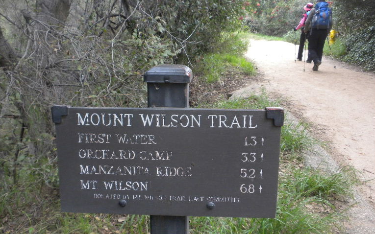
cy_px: 123
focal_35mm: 40
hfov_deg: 49.3
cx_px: 187
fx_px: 409
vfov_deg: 32.0
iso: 268
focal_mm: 6.6
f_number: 3.5
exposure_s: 1/65.4
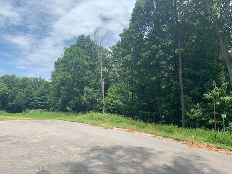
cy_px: 87
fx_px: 174
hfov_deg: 67.3
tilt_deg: +7.5
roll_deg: +0.0
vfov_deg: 53.1
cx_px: 116
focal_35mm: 26
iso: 25
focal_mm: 4.25
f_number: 1.8
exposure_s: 1/1634
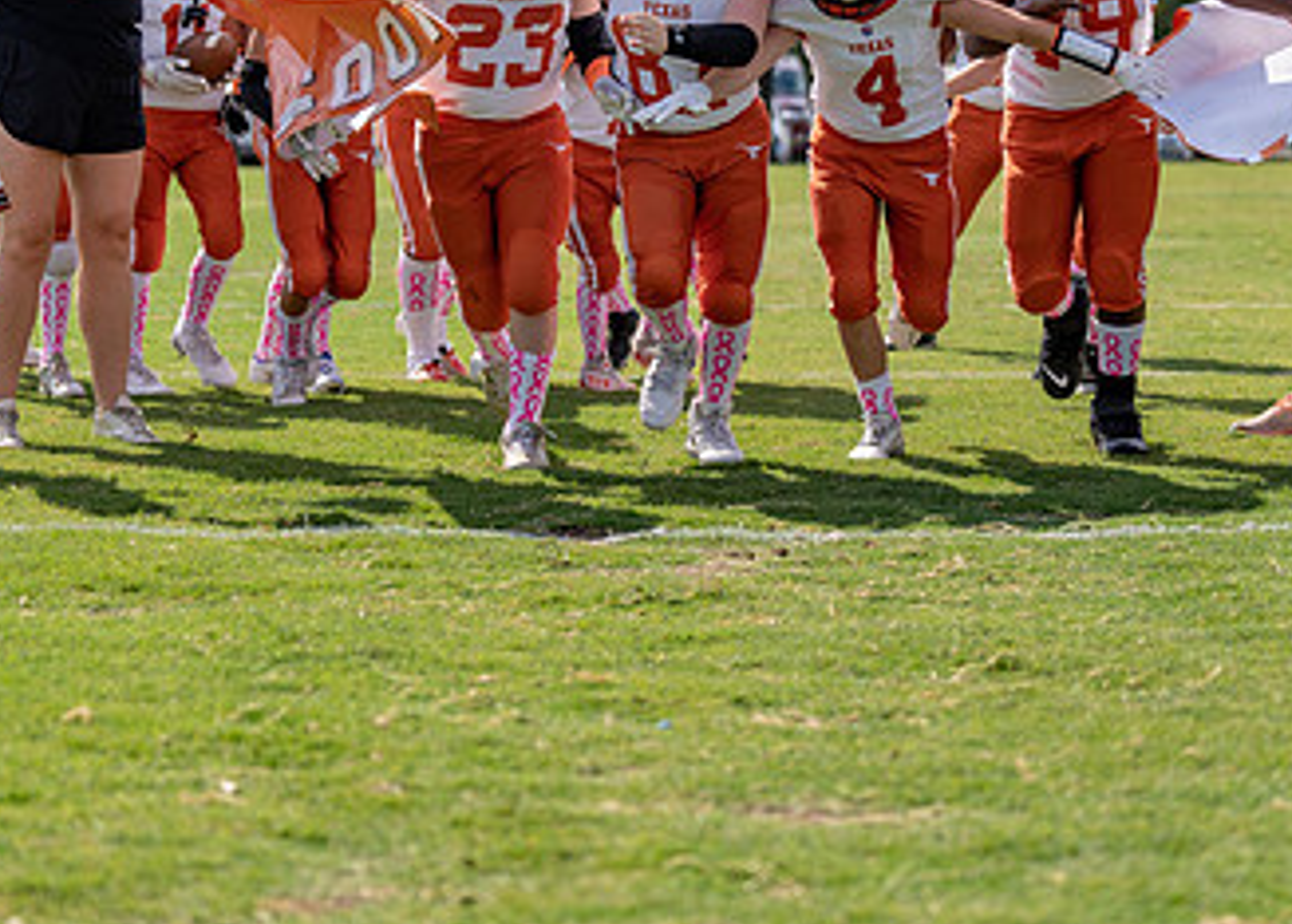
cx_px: 770
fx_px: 4773
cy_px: 257
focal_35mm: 130
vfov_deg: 11.0
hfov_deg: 15.4
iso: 100
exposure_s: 1/1600
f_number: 2.8
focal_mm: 70
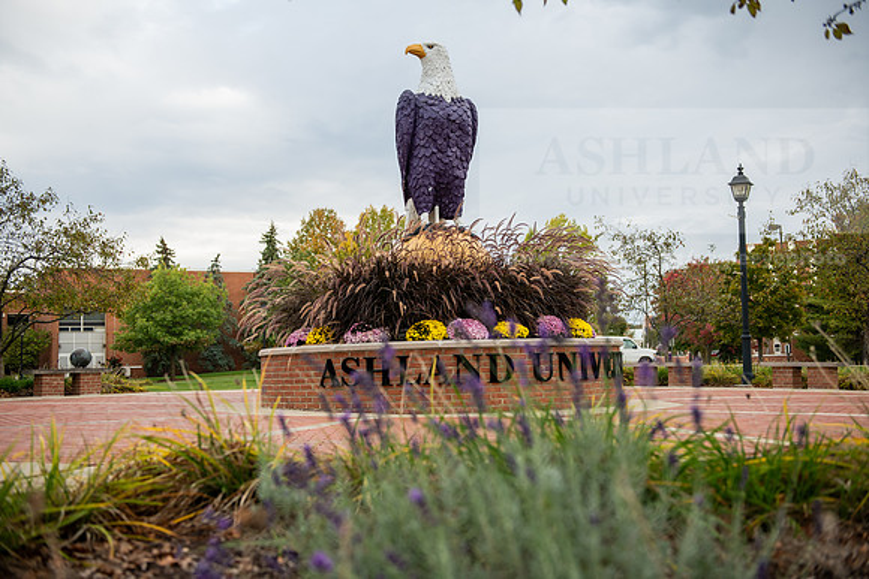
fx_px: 966
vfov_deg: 33.4
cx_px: 434
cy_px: 290
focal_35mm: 40
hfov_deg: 48.4
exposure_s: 1/320
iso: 160
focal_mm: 40
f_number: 3.2
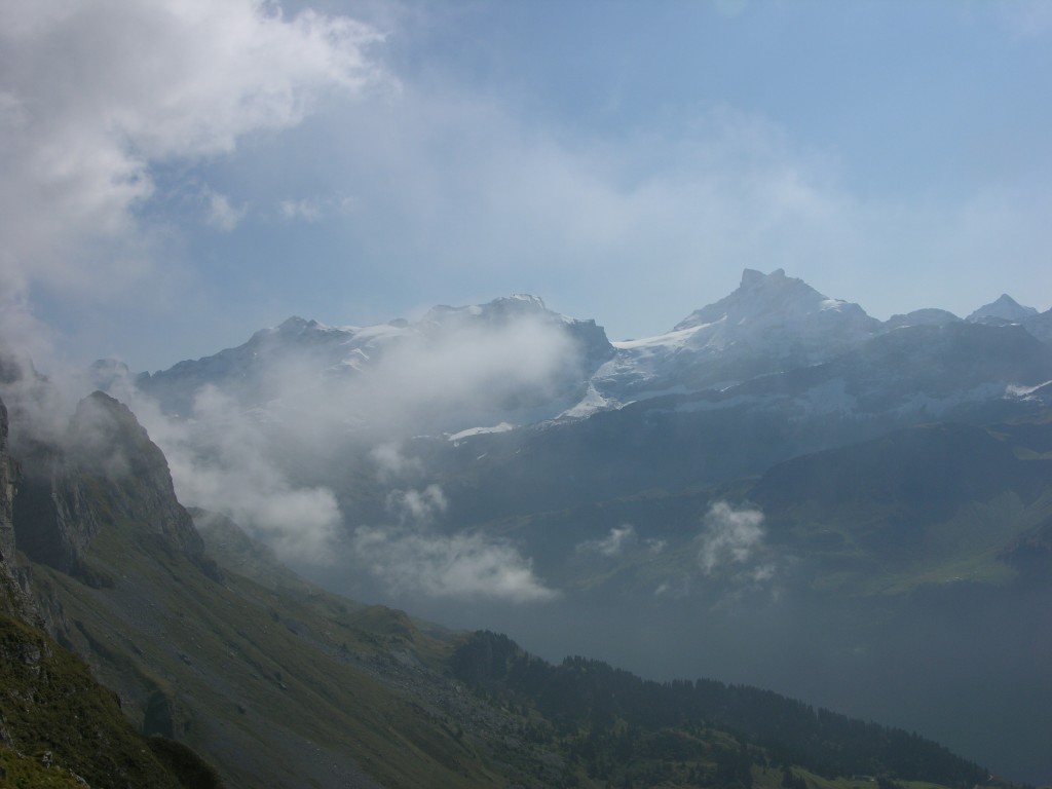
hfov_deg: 44.8
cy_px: 394
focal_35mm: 42
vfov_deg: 34.3
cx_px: 526
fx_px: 1276
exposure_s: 1/450
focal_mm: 10.7
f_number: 7.3
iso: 50
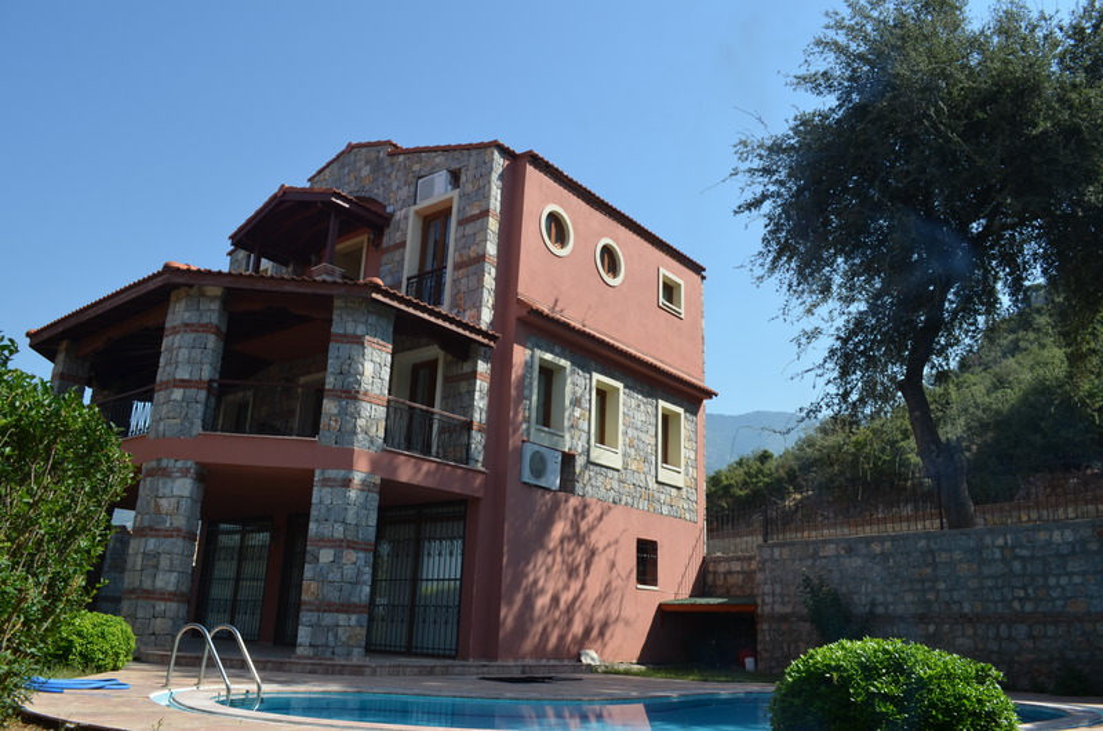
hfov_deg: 67.5
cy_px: 366
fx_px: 826
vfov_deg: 47.7
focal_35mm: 27
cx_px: 552
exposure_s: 1/250
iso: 110
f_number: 8
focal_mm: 18
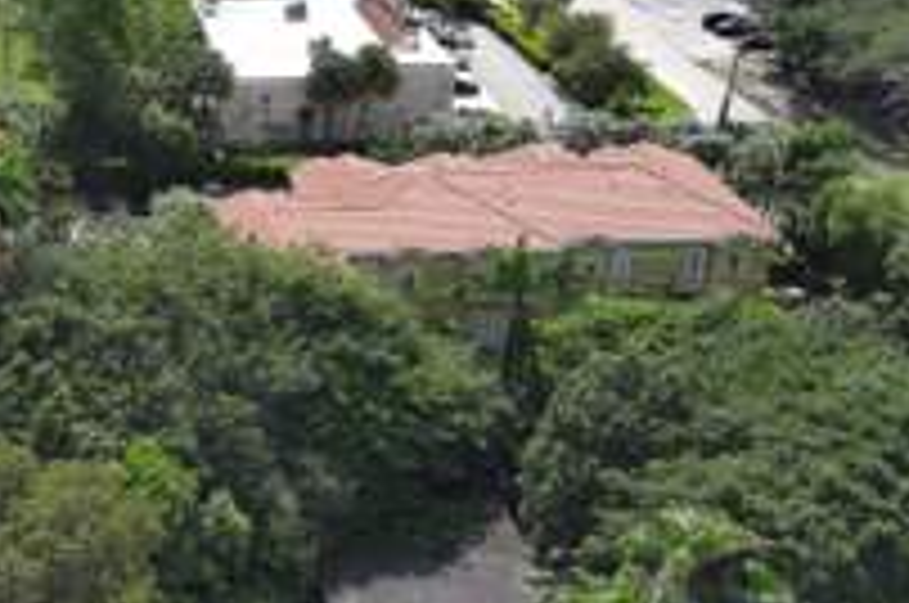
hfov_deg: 28.0
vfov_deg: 19.6
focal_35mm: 69
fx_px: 1739
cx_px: 54
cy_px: 248
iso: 100
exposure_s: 1/867
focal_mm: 10.57
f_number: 2.8
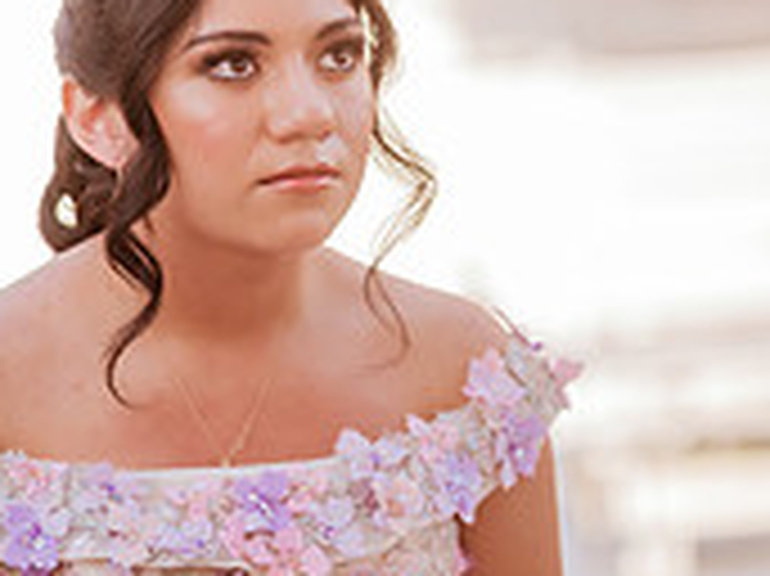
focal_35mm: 342
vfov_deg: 4.3
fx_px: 7602
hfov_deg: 5.8
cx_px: 340
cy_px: 130
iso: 125
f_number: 1.8
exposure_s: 1/1250
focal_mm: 135
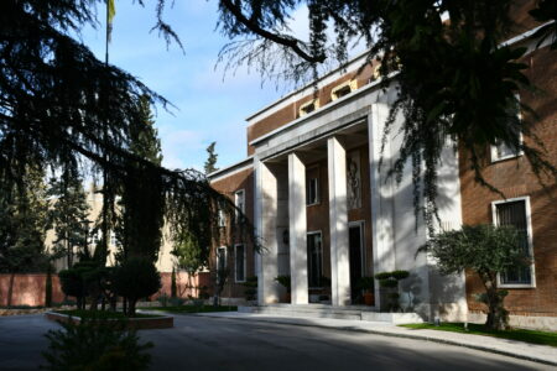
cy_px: 186
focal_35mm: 40
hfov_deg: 48.5
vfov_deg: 33.4
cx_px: 278
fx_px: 619
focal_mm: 27
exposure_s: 1/250
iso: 125
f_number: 8
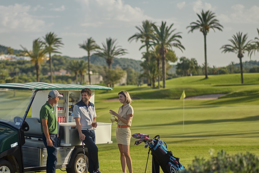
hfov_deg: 21.3
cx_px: 68
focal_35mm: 95
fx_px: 683
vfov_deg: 14.4
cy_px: 98
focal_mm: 58
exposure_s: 1/2500
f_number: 1.4
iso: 100
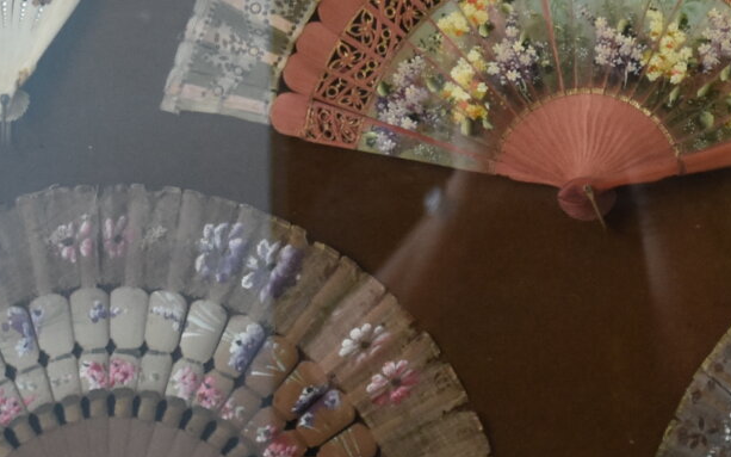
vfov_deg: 6.0
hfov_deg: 9.6
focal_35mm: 217
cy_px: -60
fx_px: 4323
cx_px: 668
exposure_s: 1/80
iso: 800
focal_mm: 34
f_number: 4.5
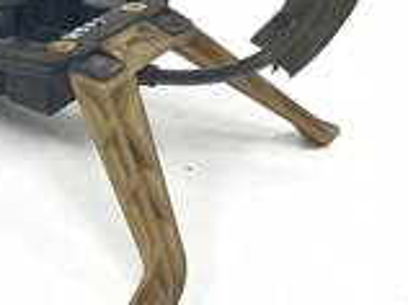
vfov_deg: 21.1
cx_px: 23
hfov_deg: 28.1
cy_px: -31
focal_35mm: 66
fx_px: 777
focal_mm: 4.3
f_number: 2.4
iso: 50
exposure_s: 1/120
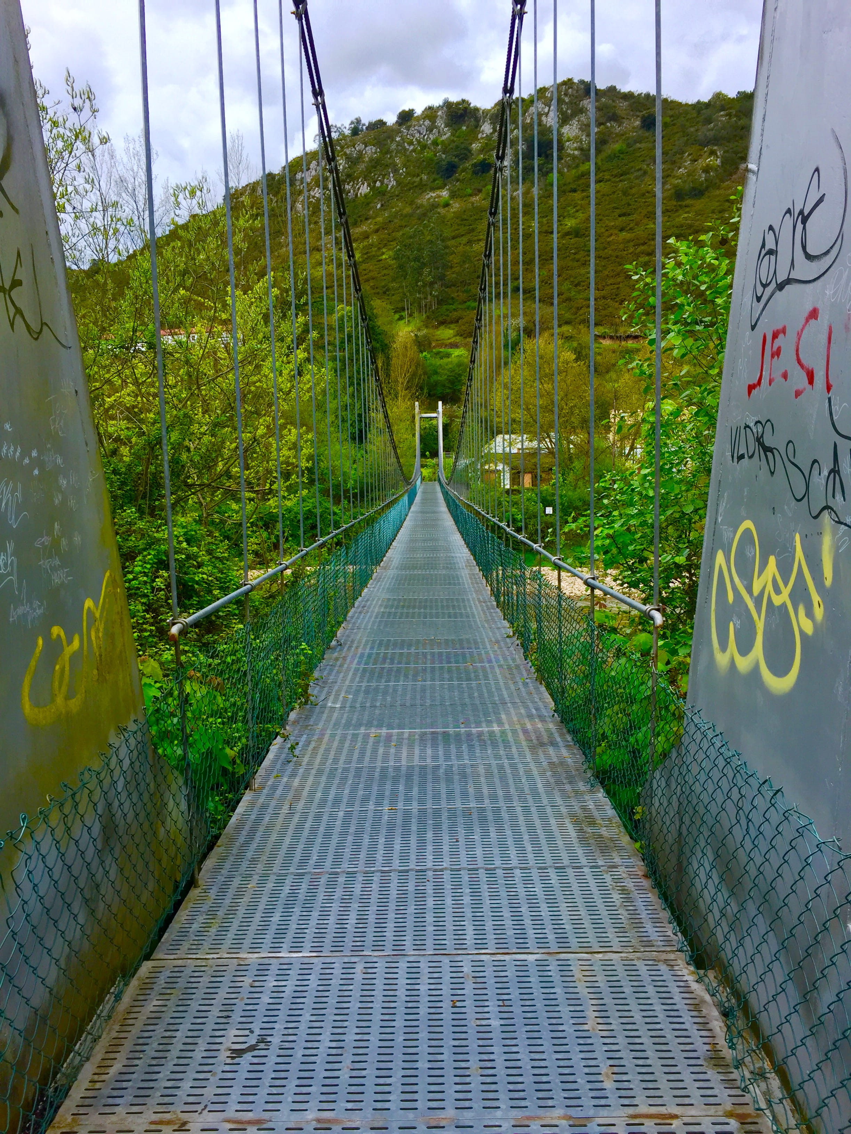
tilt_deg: -4.9
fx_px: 951
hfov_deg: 48.2
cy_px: 567
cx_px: 426
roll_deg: +2.7
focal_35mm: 29
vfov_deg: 61.7
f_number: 2.2
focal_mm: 4.15
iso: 32
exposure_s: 1/989
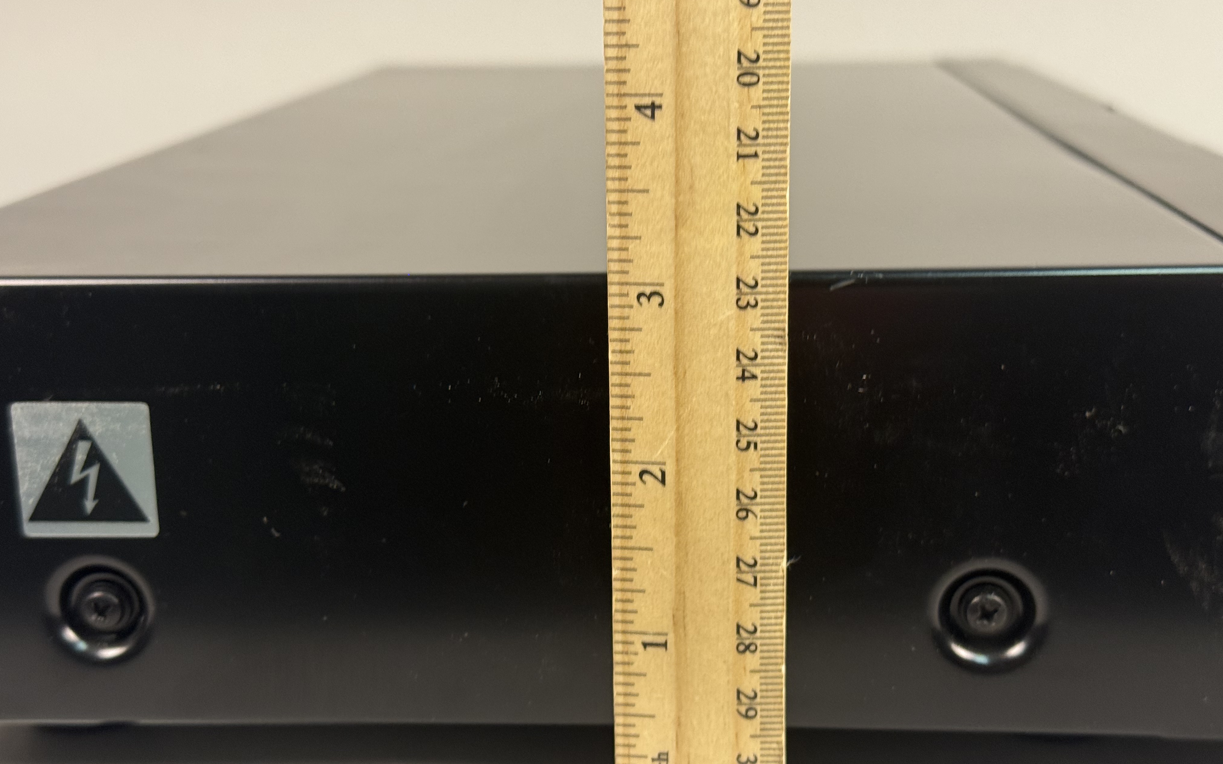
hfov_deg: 39.6
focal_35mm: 51
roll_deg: +1.7
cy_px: 403
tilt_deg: -14.7
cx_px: 612
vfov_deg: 25.3
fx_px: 1700
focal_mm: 6.76
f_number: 1.78
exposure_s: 1/60
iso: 100
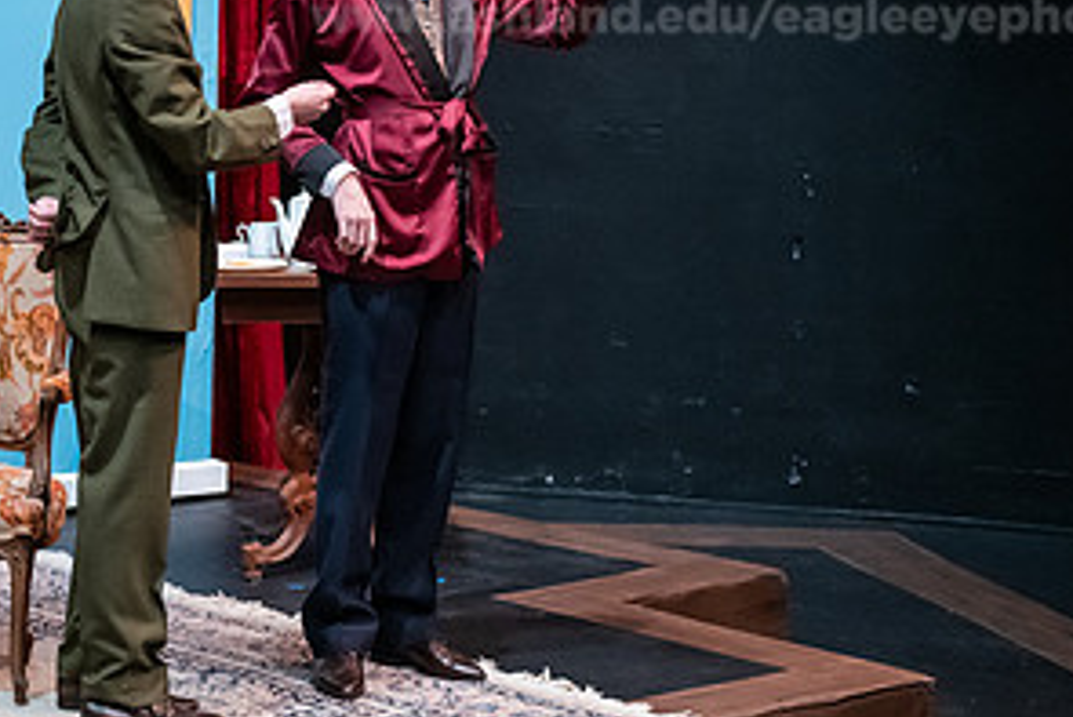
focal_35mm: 110
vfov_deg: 12.4
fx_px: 3280
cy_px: 93
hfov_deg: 18.3
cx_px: 145
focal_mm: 56
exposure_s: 1/200
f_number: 3.2
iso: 3200
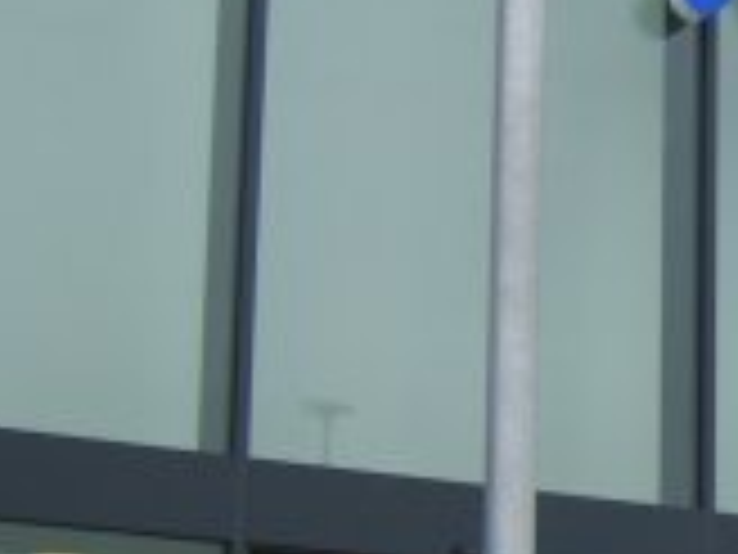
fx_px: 2793
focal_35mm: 131
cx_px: 986
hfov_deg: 14.4
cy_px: 471
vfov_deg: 11.3
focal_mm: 7.4
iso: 50
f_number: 2.8
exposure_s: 1/180
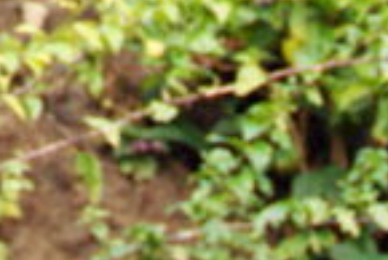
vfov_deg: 1.1
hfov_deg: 1.7
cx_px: 549
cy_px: 678
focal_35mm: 1242
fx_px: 13399
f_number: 6.3
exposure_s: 1/400
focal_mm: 150
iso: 400
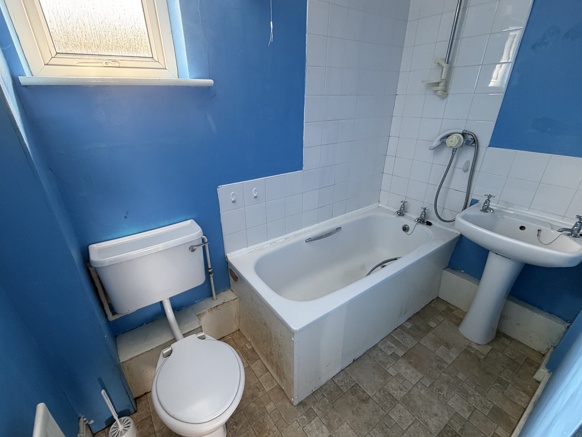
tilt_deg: -25.9
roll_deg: +1.1
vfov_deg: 78.1
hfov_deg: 94.5
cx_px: 283
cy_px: 225
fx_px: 269
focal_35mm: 16
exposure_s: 1/61
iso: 320
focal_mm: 2.22
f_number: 2.2
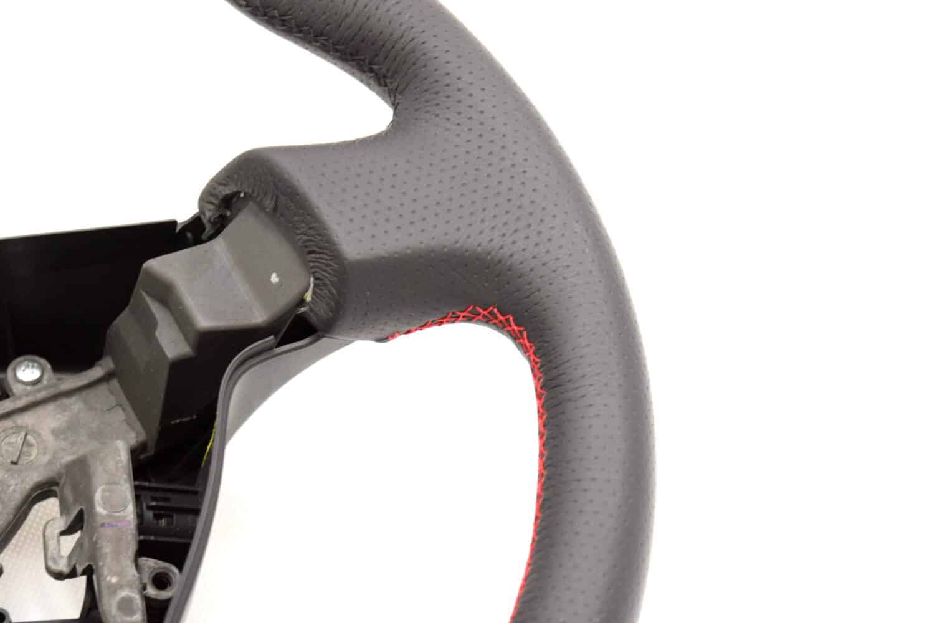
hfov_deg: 24.6
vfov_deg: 16.6
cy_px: 312
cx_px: 466
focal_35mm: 82
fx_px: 2137
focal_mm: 55
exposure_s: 1/60
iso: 400
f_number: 5.6
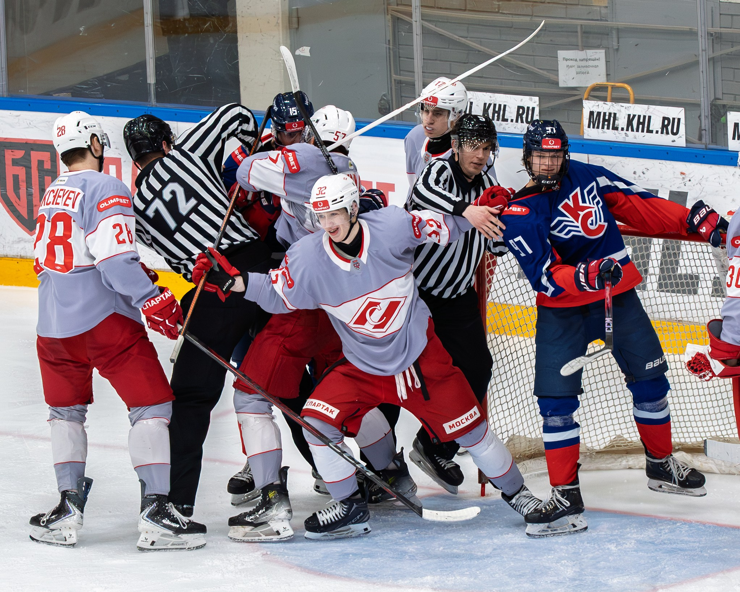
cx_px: 437
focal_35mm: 329
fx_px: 7212
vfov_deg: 4.7
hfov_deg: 5.9
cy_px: 337
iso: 2500
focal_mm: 120
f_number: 5.6
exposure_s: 1/1000
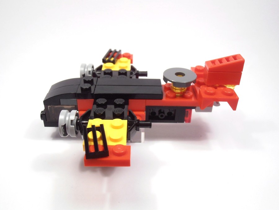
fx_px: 298
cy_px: 105
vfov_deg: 38.7
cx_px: 140
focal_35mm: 37
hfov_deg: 50.1
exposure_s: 1/60
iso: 80
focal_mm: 6.61
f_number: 3.9
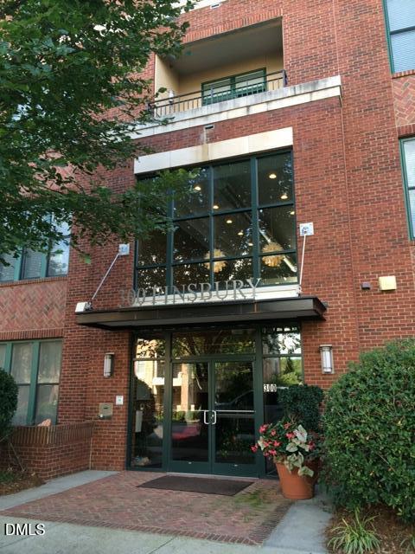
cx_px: 208
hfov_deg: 48.2
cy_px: 277
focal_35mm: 29
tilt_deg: +12.3
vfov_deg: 61.7
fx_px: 464
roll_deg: +0.2
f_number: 2.2
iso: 50
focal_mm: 4.15
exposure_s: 1/120
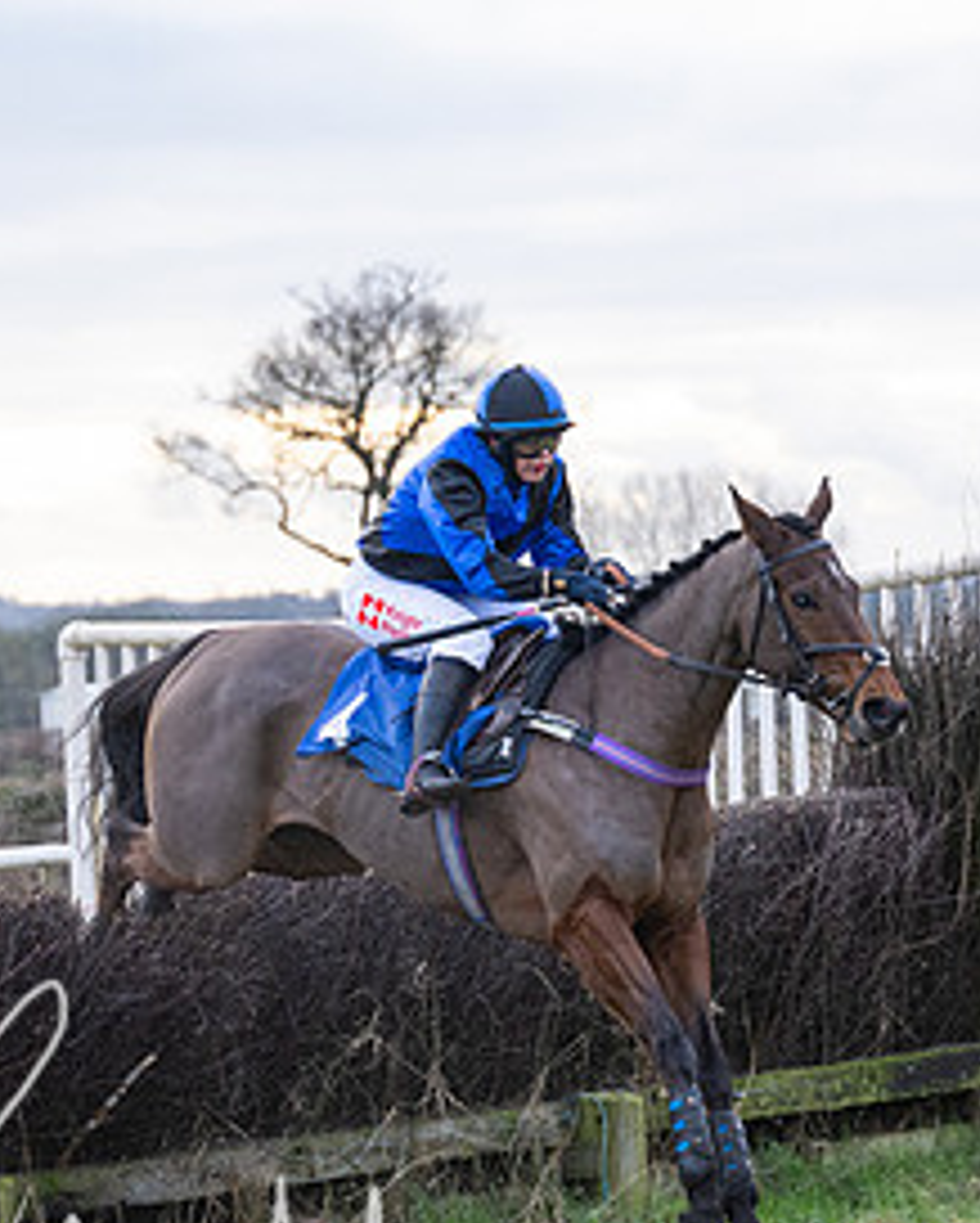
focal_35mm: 183
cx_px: 438
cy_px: 844
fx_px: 6627
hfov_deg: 8.5
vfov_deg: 10.5
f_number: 2.8
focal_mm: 70
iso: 800
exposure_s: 1/1250
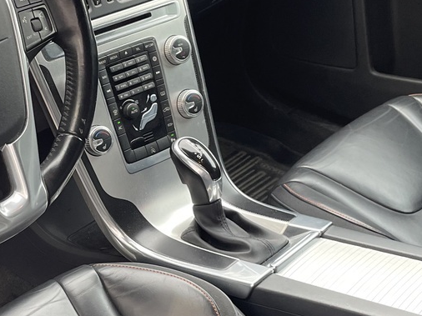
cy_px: 192
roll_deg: +0.8
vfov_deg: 19.9
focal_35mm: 74
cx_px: 78
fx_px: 902
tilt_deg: -34.3
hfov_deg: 25.8
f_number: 1.6
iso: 125
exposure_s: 1/121
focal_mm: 4.2
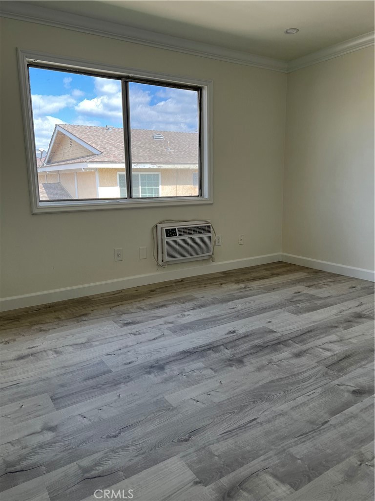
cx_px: 188
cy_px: 250
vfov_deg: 67.3
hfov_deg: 53.1
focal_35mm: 26
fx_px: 376
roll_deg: +1.1
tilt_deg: -10.3
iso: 50
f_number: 1.5
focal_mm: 5.7
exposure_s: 1/493
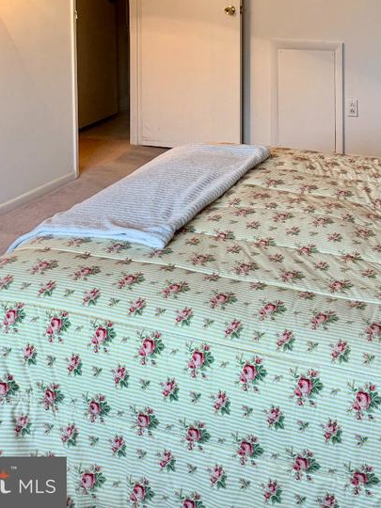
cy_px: 3
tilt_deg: -3.3
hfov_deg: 29.8
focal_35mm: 48
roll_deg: +0.2
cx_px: 282
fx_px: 704
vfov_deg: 35.9
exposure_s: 1/60
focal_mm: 6.76
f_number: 1.78
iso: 250
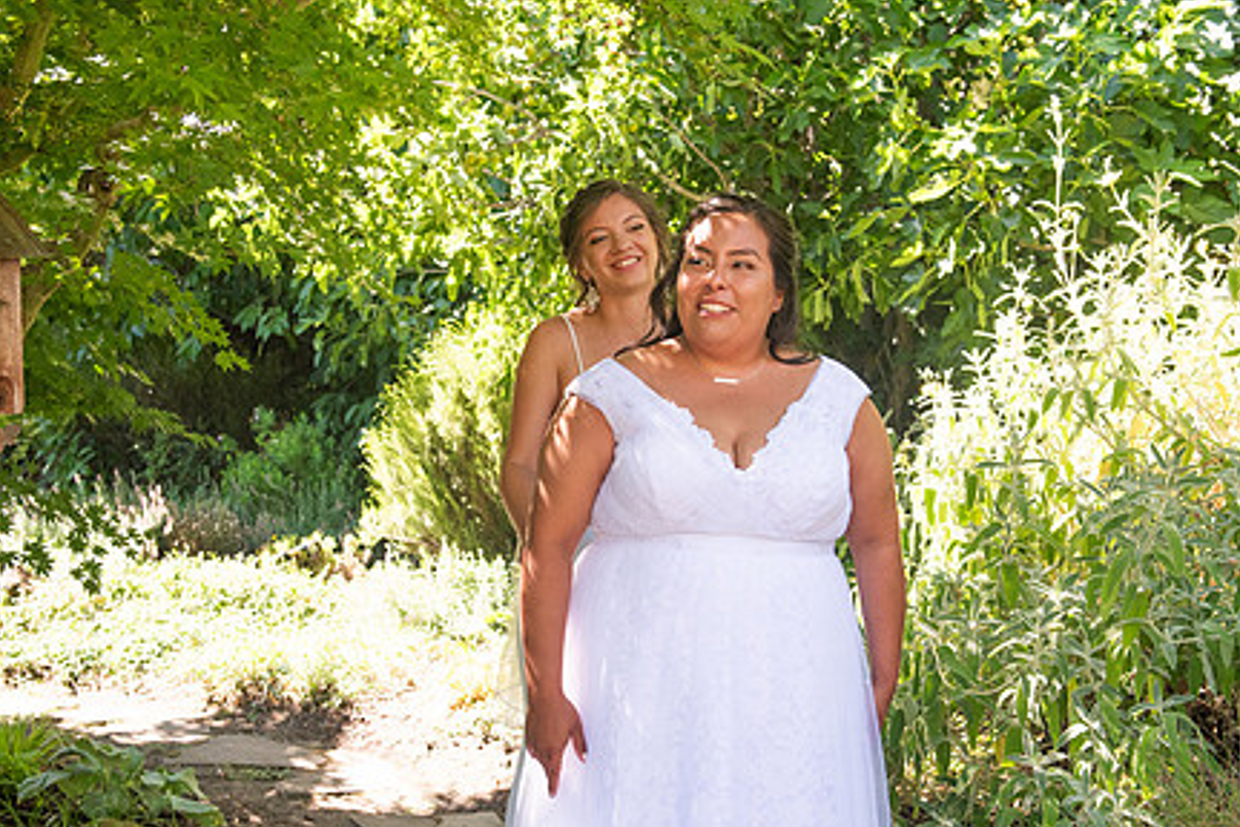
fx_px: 1757
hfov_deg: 38.9
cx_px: 611
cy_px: 455
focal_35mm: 51
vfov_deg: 26.5
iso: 640
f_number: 4
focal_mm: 38
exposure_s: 1/500
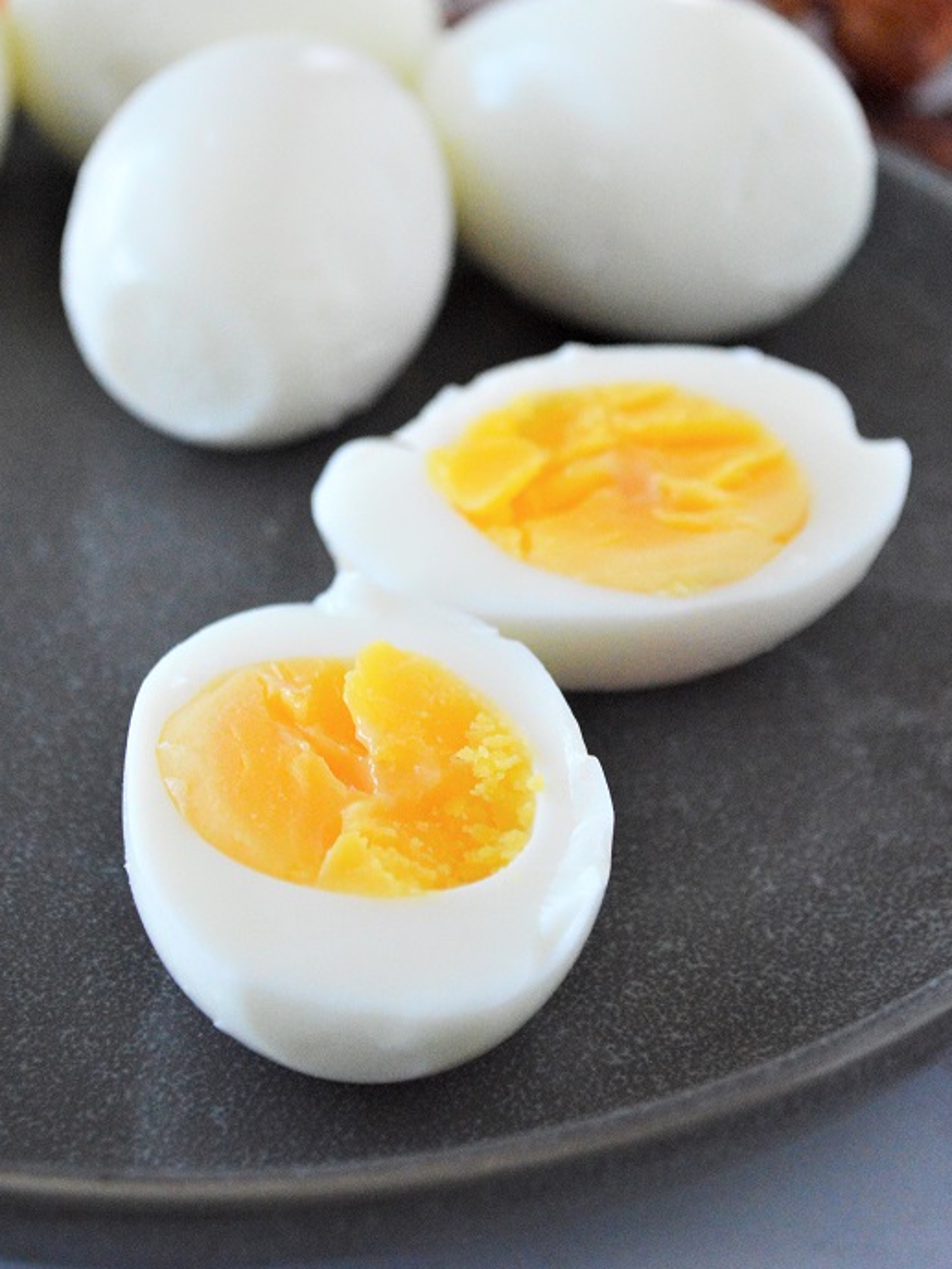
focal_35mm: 83
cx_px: 433
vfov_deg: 23.5
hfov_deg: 17.8
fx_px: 3043
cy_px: 460
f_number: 5.3
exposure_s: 1/500
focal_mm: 44
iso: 2500
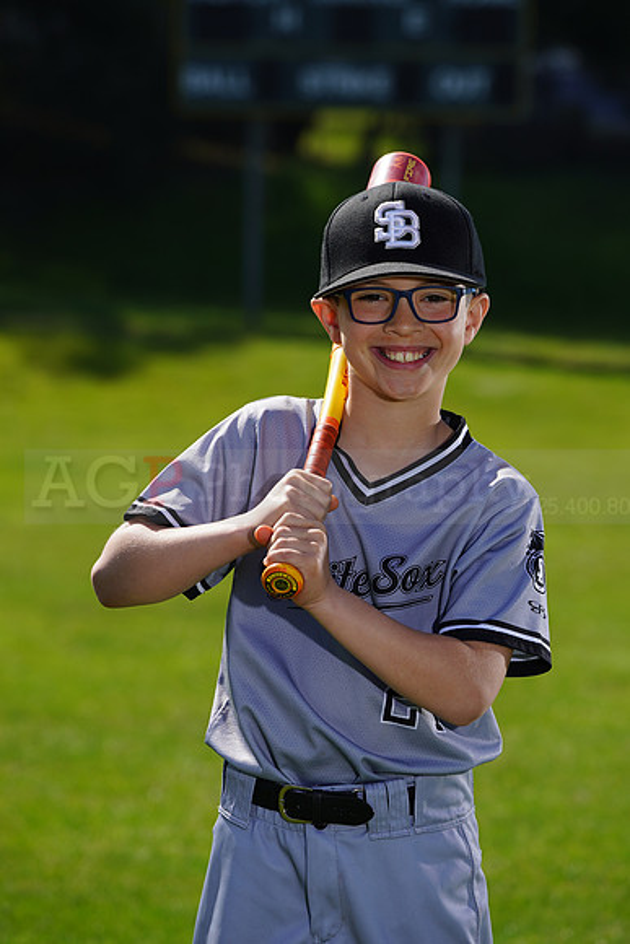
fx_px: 5246
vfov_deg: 10.3
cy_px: 472
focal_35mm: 200
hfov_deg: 6.9
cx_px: 315
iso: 100
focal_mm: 200
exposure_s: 1/250
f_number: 8
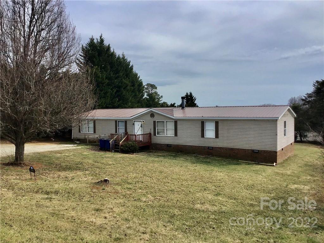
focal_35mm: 31
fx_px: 290
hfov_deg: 58.4
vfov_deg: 45.4
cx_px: 162
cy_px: 122
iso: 25
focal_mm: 3.3
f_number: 2.4
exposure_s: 1/1335
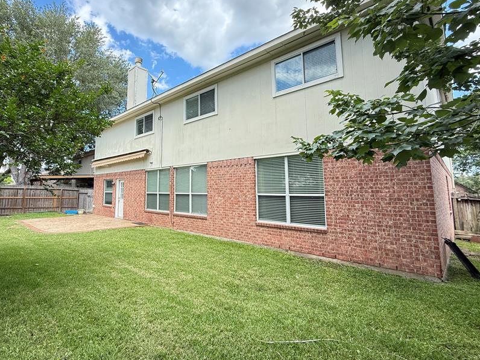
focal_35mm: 18
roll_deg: -0.4
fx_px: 250
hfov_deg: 85.7
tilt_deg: +8.9
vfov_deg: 71.4
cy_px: 162
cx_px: 174
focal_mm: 2.22
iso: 64
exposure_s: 1/268
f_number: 2.2
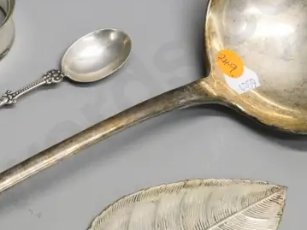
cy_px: 168
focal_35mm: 114
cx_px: 37
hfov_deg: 17.1
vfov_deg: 13.0
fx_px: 1011
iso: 3200
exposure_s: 1/160
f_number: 5.6
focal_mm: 20
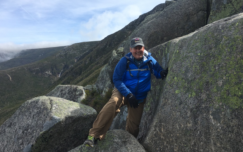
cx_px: 121
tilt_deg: -4.2
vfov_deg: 40.6
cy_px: 74
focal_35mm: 31
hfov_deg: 61.2
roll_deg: +2.3
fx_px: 205
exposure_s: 1/1876
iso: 25
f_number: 2.2
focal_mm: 4.15
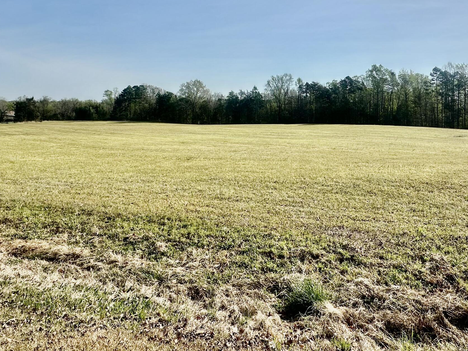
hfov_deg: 69.0
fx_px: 338
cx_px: 267
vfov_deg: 53.3
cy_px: 104
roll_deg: -1.4
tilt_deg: +1.4
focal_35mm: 25
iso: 50
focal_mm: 2.22
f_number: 2.2
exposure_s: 1/4831
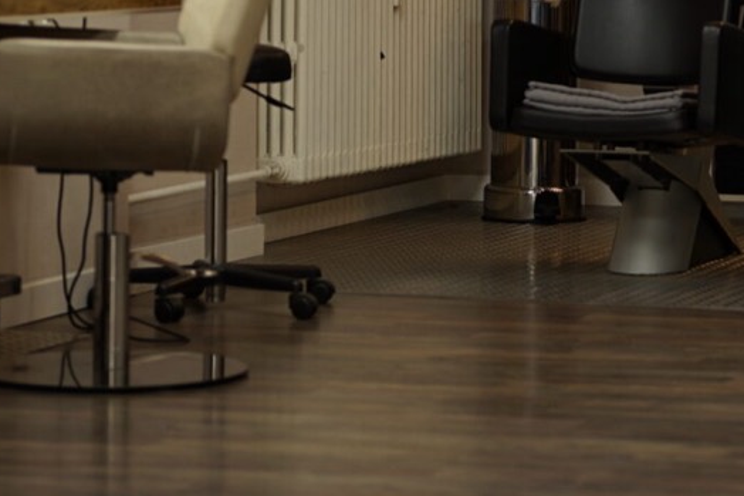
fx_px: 3946
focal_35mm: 191
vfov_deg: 7.1
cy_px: -215
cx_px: 831
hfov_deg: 10.6
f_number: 1.2
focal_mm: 50
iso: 100
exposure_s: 1/200
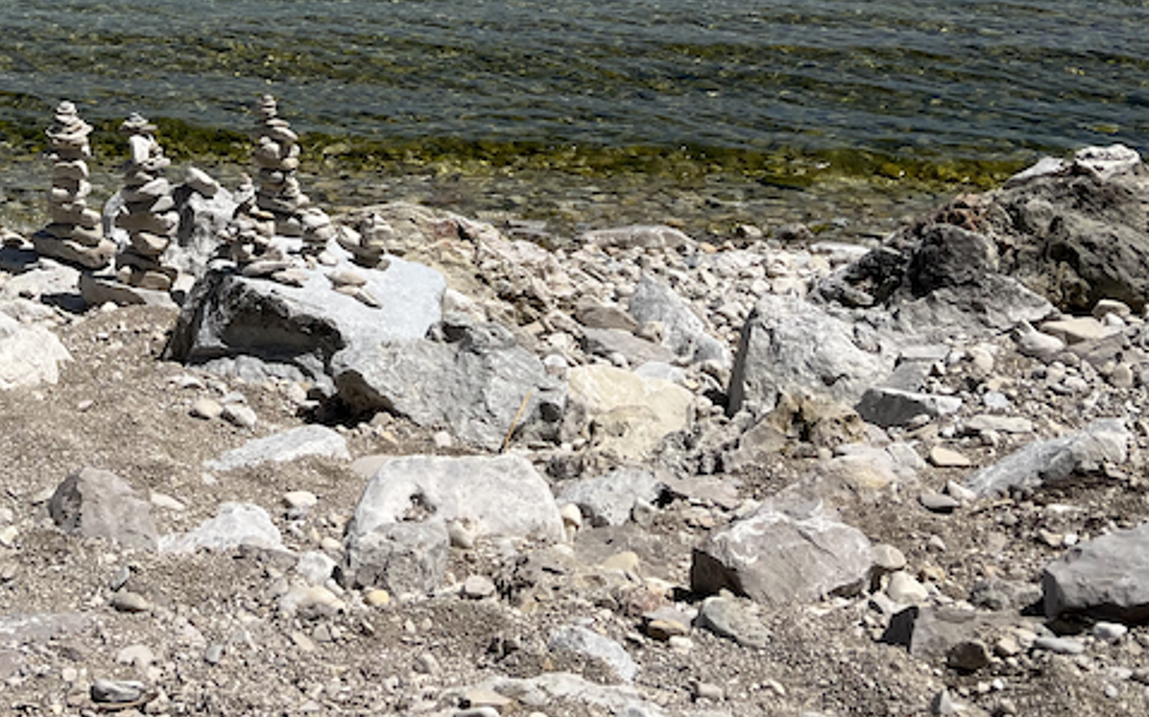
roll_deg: +1.3
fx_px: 1816
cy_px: -89
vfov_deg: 21.1
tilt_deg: -7.7
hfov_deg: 34.1
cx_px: 235
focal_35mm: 58
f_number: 1.5
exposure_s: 1/11364
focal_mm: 5.7
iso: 50
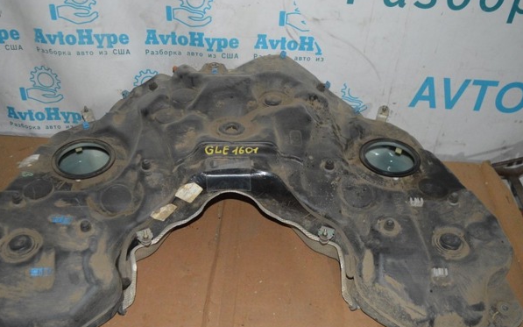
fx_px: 513
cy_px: 176
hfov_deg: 54.0
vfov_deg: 35.3
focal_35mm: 36
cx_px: 244
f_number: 3.8
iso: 3200
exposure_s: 1/60
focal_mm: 22
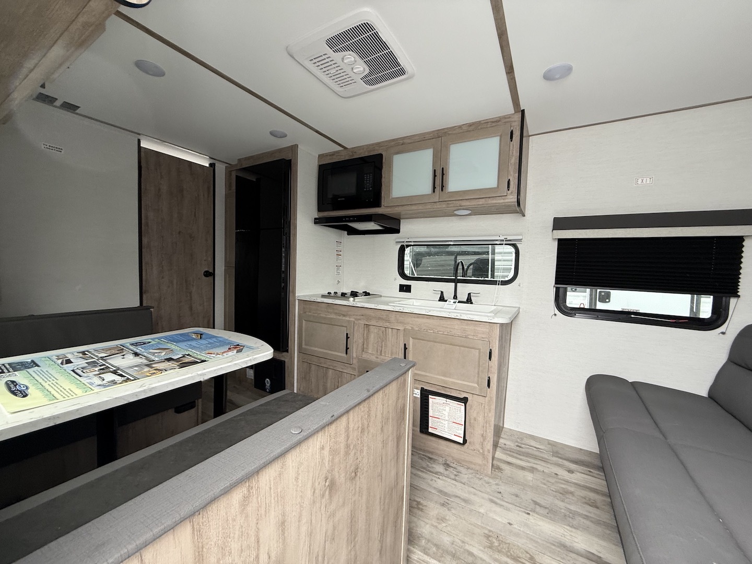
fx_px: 304
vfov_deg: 85.7
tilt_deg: +0.0
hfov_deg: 102.1
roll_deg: -1.8
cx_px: 376
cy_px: 282
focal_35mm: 14
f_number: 2.2
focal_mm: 2.22
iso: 125
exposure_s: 1/99
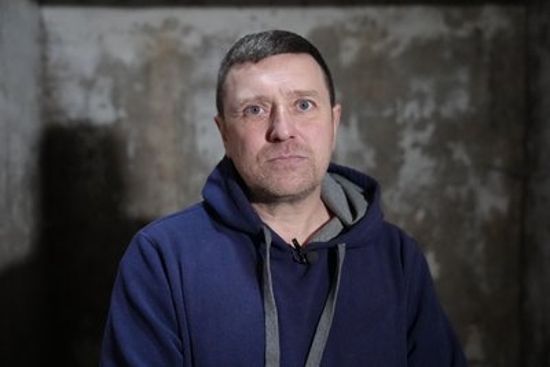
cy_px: 184
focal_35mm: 44
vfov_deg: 30.5
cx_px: 275
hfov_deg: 44.5
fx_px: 672
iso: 12800
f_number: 2.8
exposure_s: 1/160
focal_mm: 44
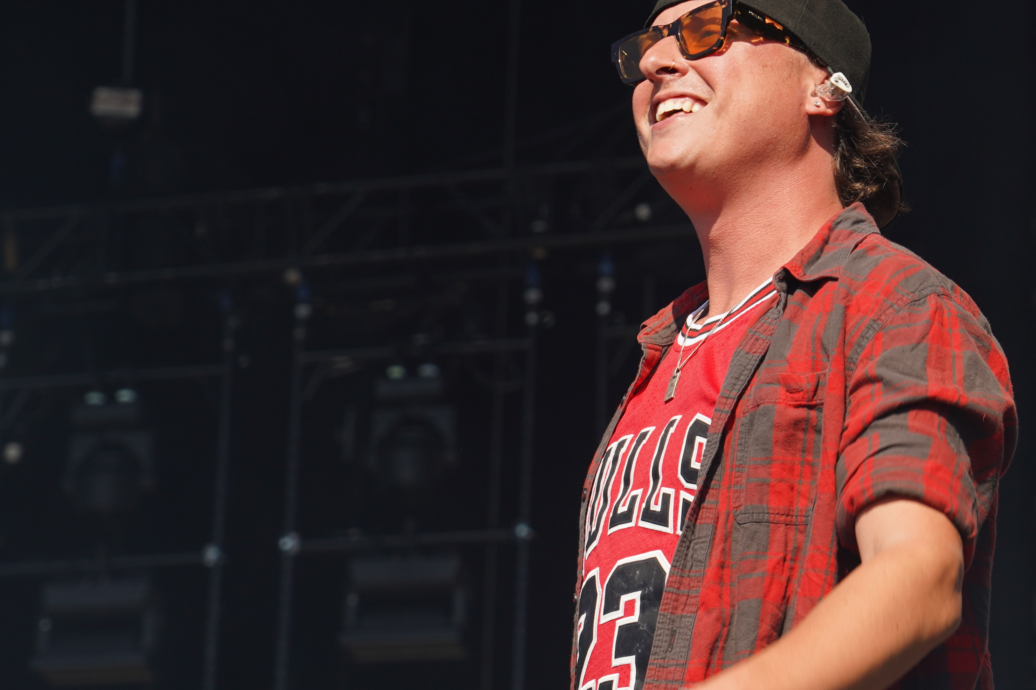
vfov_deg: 6.4
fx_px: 6129
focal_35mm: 213
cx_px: 884
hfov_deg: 9.6
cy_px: 170
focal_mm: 105
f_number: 6.3
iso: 100
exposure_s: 1/320
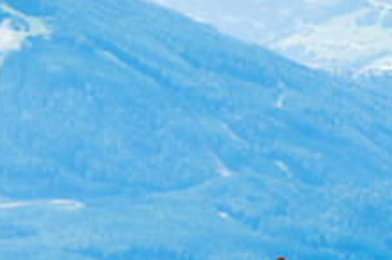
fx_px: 5741
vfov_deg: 2.6
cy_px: 240
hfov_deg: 3.9
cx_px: 207
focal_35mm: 528
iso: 100
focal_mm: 200
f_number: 4
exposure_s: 1/800
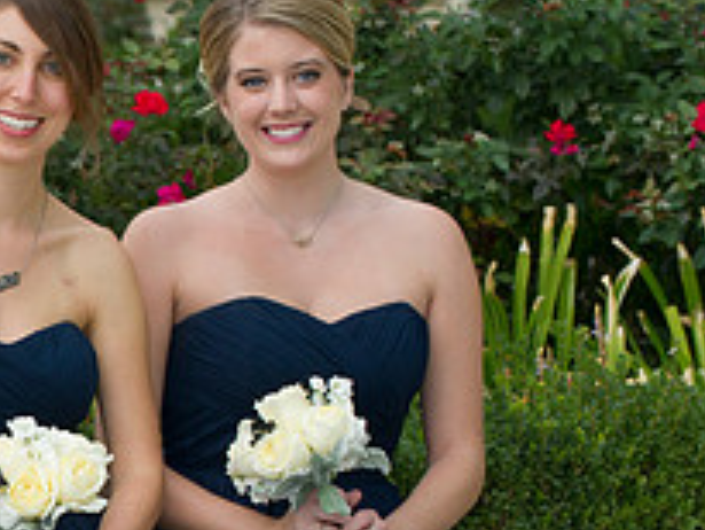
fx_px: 5421
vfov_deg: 5.6
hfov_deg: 7.4
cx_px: -189
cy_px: 465
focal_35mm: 266
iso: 200
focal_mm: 98
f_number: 4.5
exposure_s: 1/200
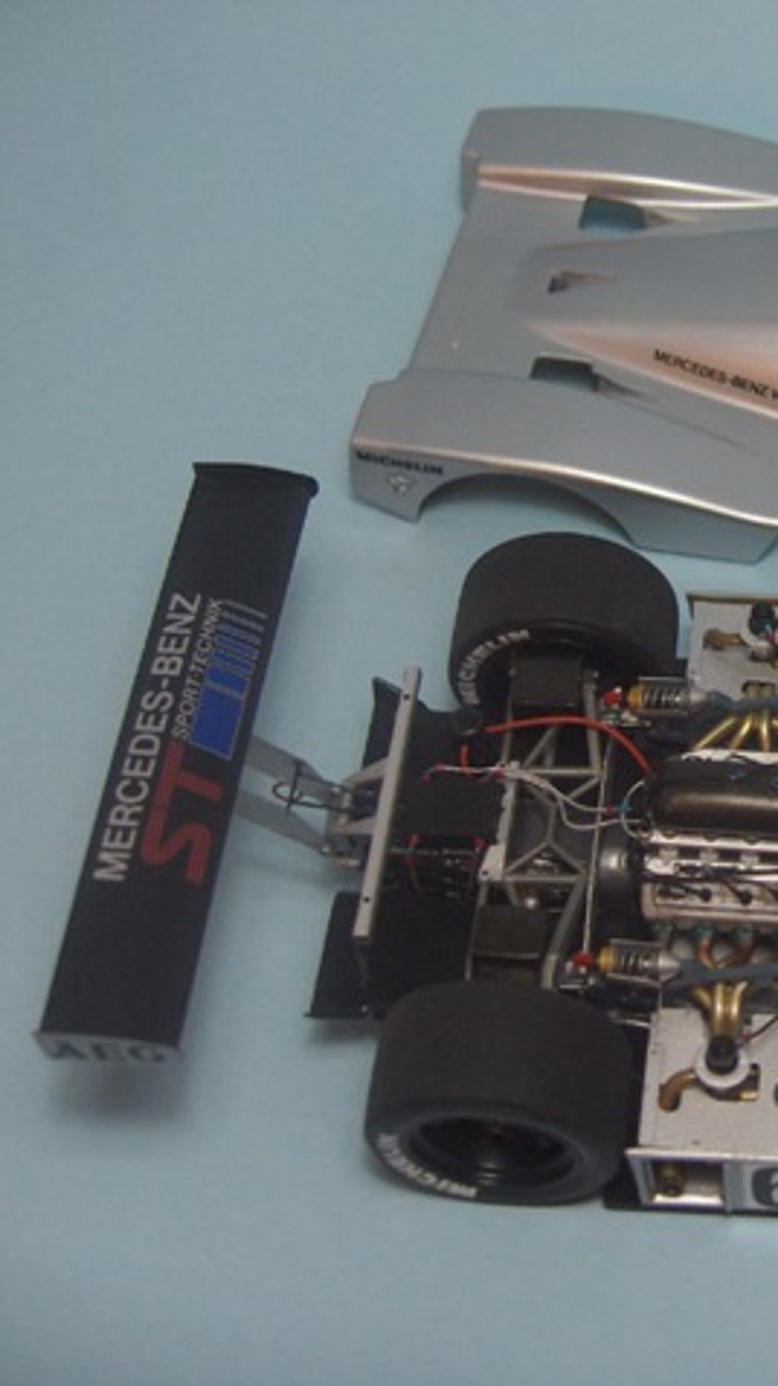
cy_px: 692
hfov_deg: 20.2
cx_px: 833
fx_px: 2092
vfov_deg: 36.6
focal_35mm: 57
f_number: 2.8
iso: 170
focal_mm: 8
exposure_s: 1/124
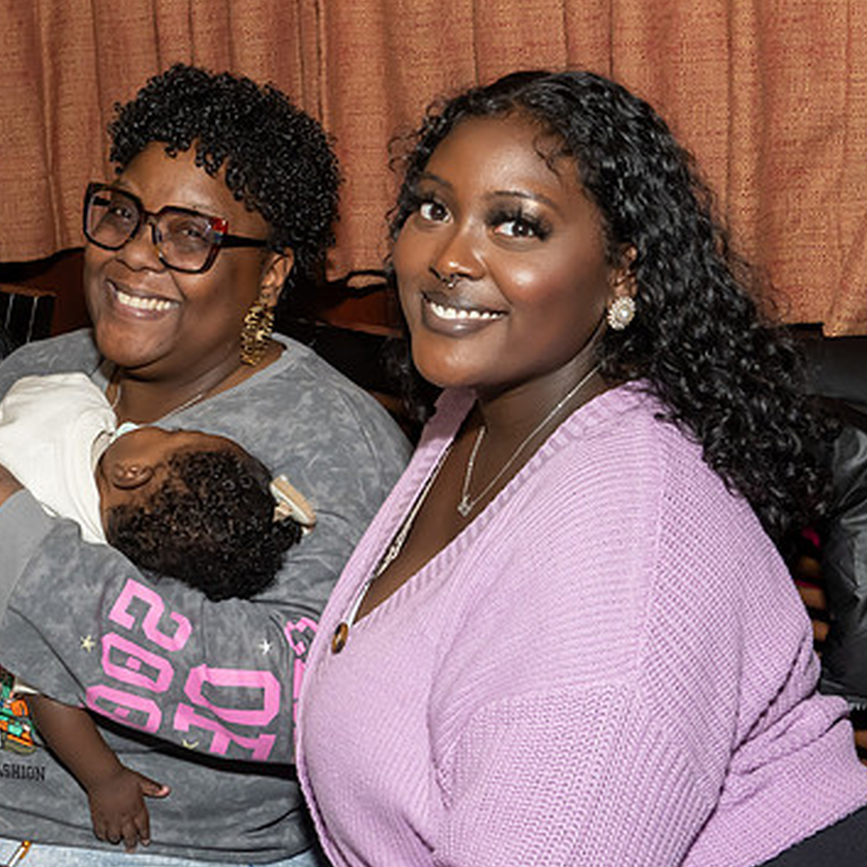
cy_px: 368
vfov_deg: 22.5
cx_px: 239
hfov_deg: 22.3
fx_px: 2182
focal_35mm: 77
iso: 1000
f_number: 9
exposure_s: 1/250
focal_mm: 30
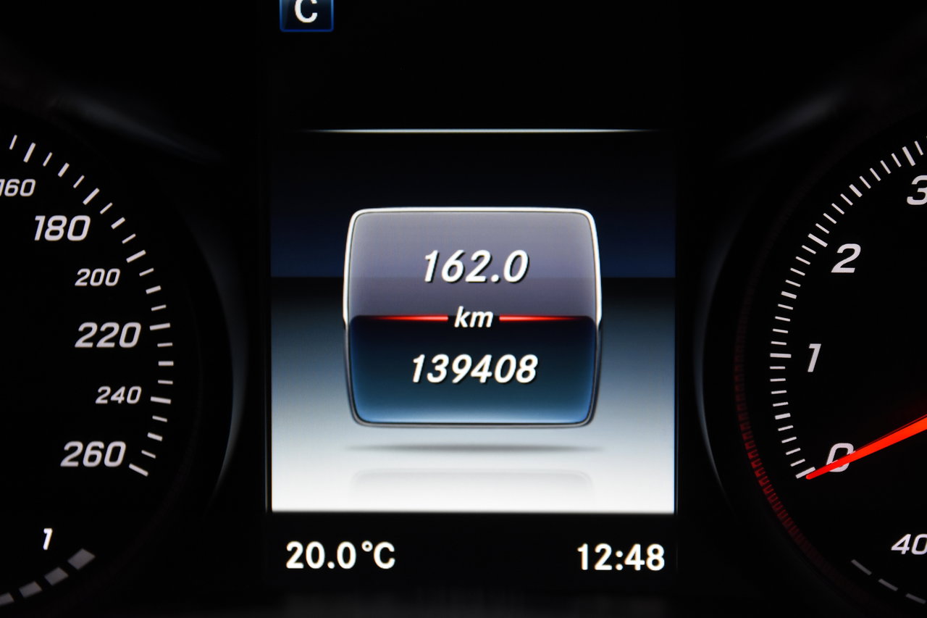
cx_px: 464
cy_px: 309
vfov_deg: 13.0
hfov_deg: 19.5
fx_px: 2703
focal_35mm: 105
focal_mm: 70
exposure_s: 1/160
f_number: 4
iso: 1600
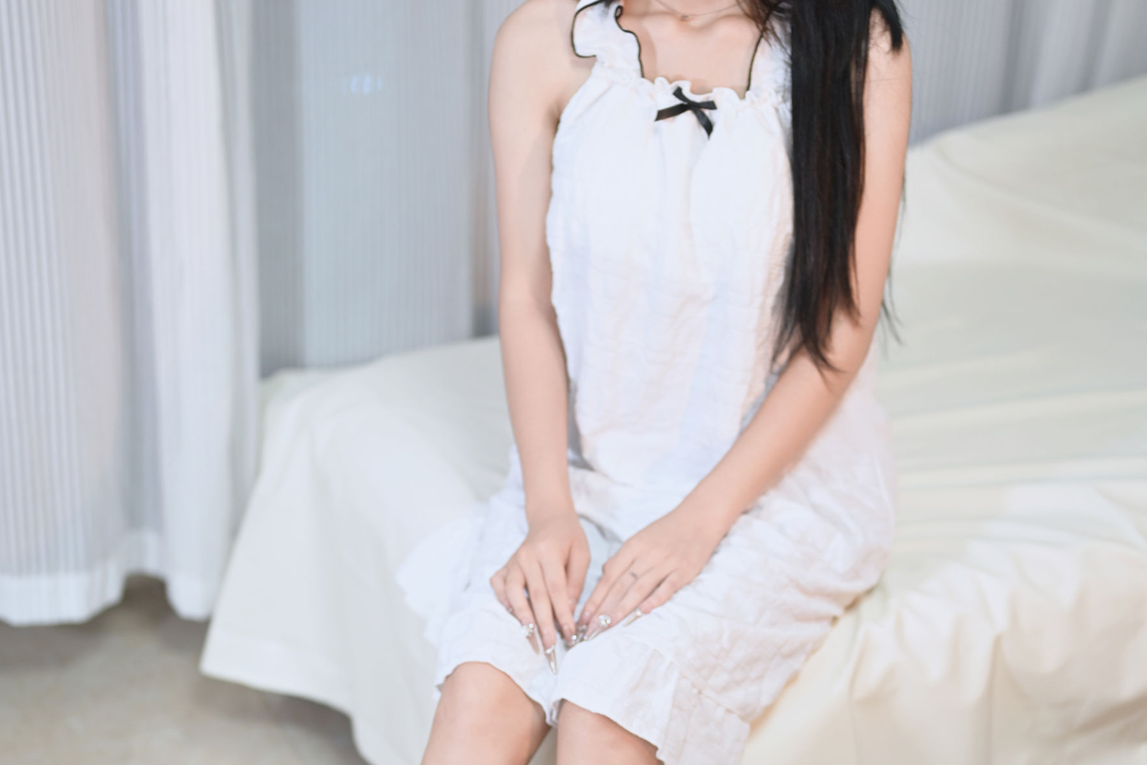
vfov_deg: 17.9
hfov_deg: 26.7
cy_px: 502
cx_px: 573
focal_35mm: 76
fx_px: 2421
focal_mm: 50
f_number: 2
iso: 720
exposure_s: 1/100
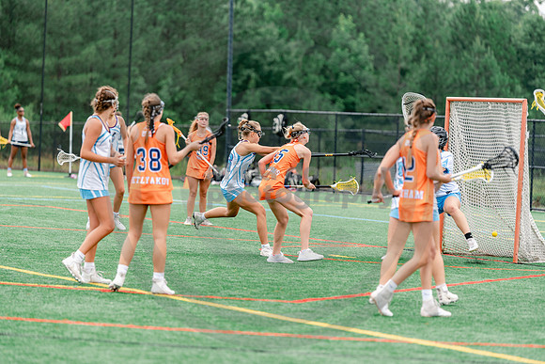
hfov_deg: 10.3
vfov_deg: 6.9
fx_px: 3028
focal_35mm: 200
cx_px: 272
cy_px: 182
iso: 250
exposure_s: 1/640
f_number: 3.2
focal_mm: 200
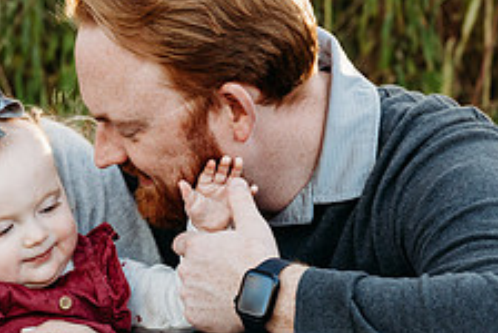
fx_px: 2507
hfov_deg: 11.3
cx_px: 89
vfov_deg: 7.6
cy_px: 259
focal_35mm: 181
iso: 640
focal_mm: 70
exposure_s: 1/320
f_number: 4.5
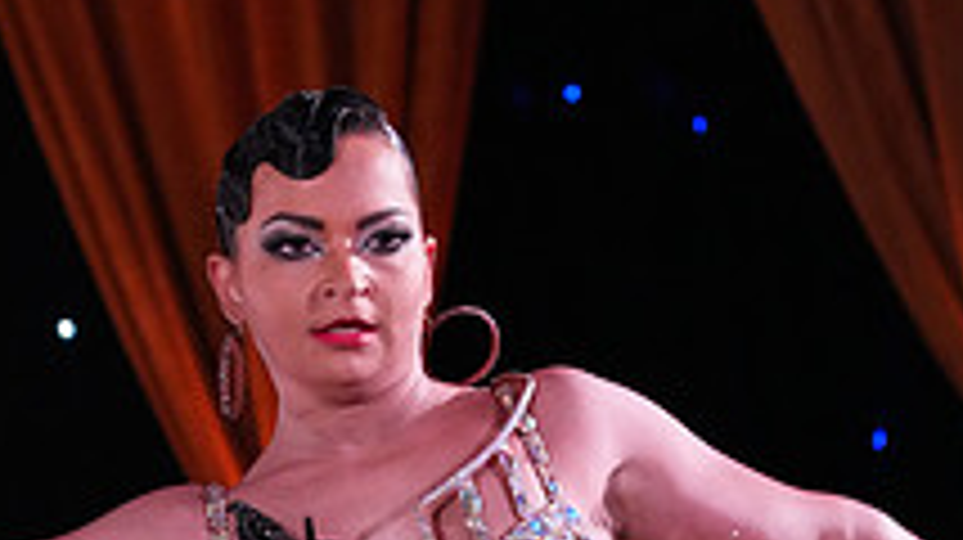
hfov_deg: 8.6
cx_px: 376
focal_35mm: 250
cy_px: 1174
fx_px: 6379
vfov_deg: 4.8
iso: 8000
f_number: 5
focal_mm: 88
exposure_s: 1/400
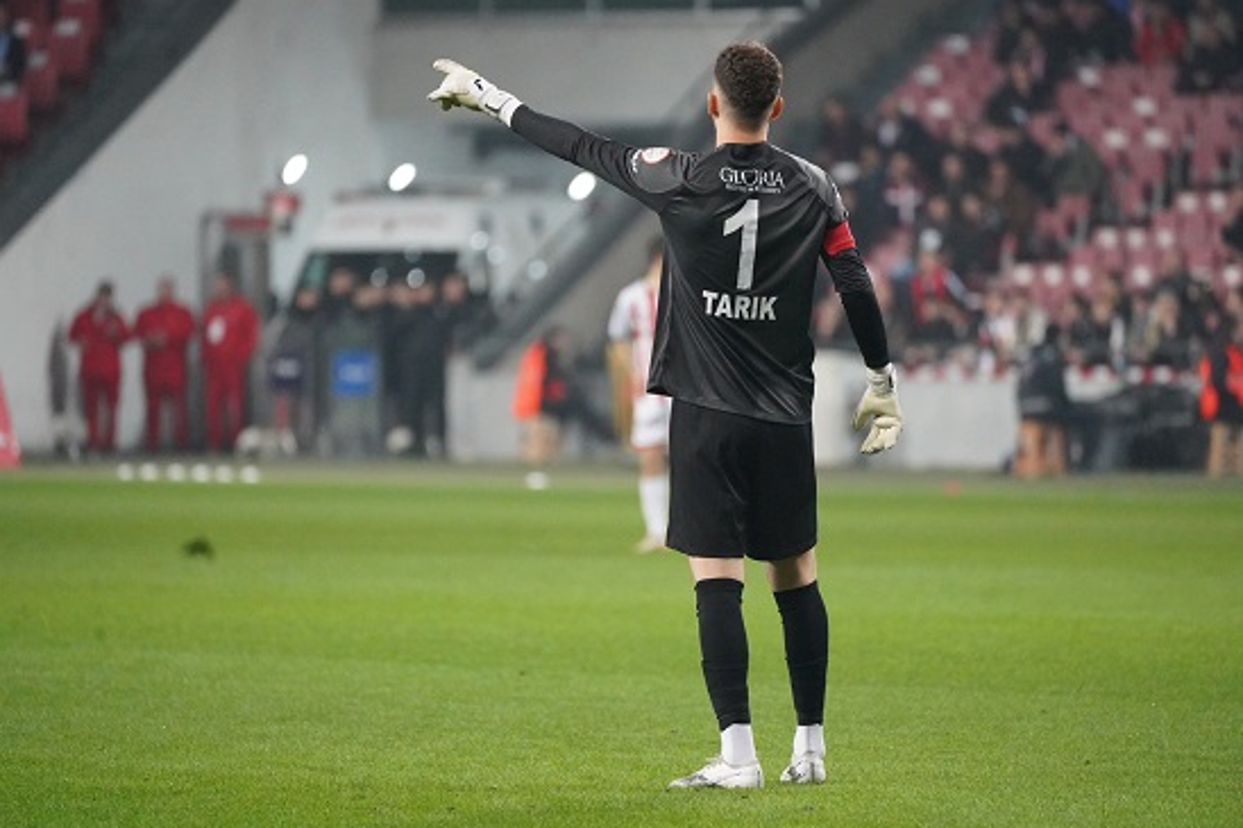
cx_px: 622
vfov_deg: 3.4
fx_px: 13875
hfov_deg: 5.1
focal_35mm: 402
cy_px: 415
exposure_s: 1/800
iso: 12800
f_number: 5.6
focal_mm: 400
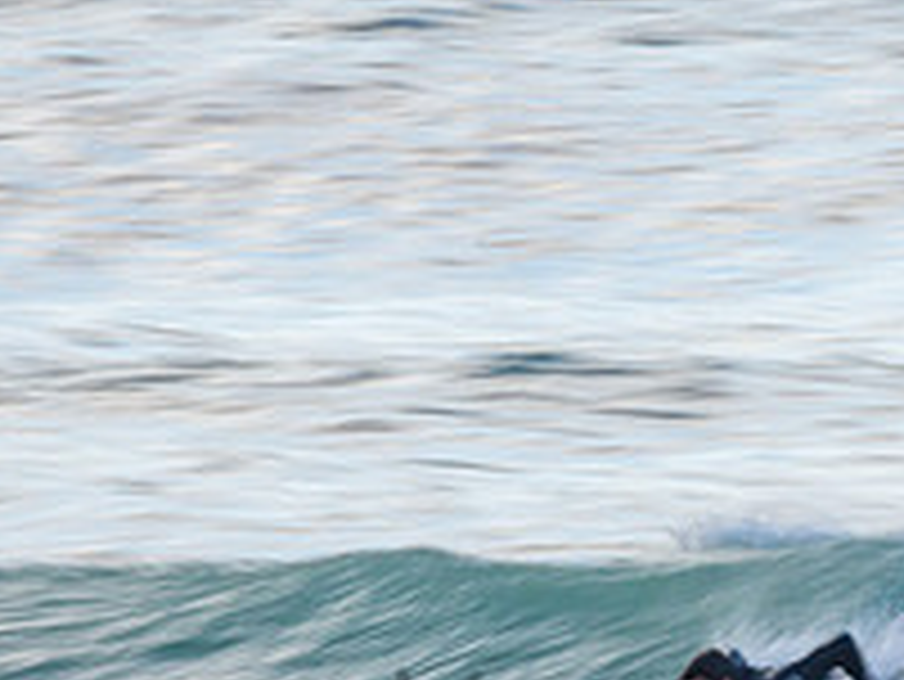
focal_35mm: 2084
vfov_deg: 0.7
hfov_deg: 1.0
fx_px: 54456
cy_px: 700
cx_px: 859
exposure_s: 1/20
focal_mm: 500
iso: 200
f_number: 32
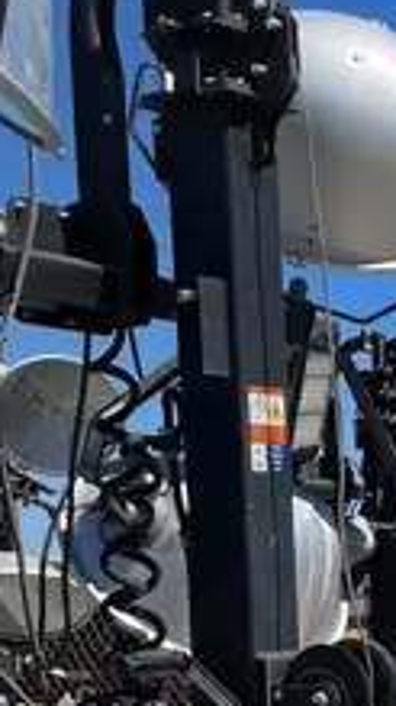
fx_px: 1775
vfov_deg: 20.9
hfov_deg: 12.5
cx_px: 444
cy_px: 853
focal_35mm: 95
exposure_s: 1/5814
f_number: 1.6
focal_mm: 4.2
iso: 32
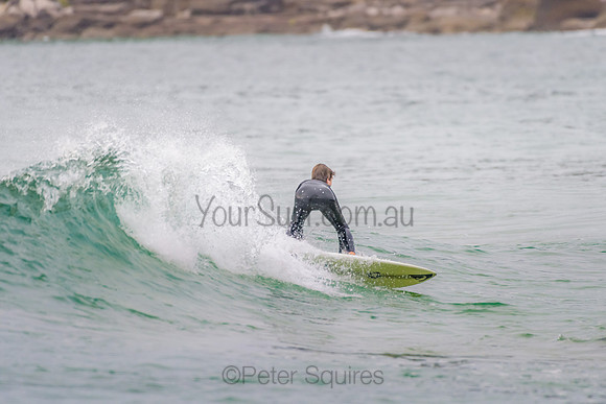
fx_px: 10320
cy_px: 202
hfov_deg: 3.4
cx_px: 303
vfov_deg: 2.2
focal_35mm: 613
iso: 450
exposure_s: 1/800
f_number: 5.6
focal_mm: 500
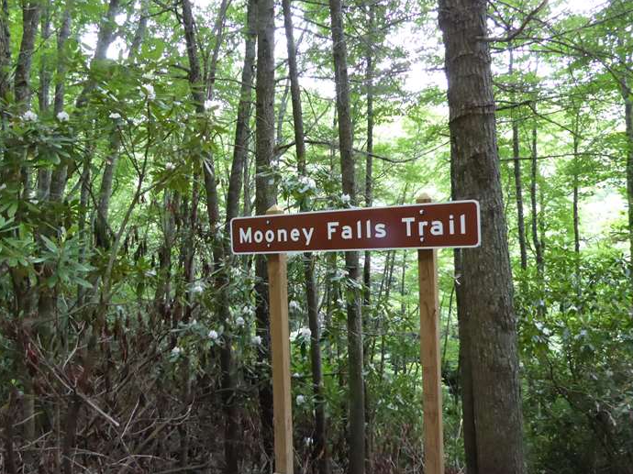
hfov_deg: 61.7
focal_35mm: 29
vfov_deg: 48.2
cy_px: 244
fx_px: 530
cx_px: 303
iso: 1250
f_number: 3.3
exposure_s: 1/250
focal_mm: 4.3
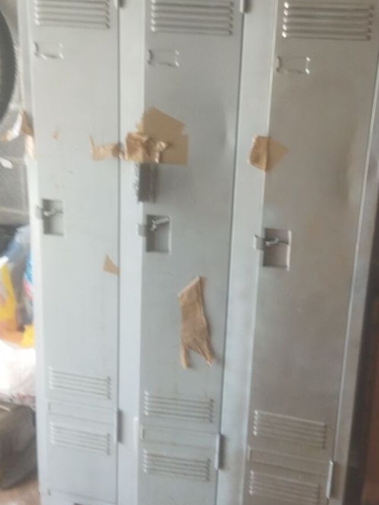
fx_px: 598
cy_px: 206
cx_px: 224
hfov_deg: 35.1
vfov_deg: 45.5
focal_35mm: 41
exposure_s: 1/50
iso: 149
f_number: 1.79
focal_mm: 4.71
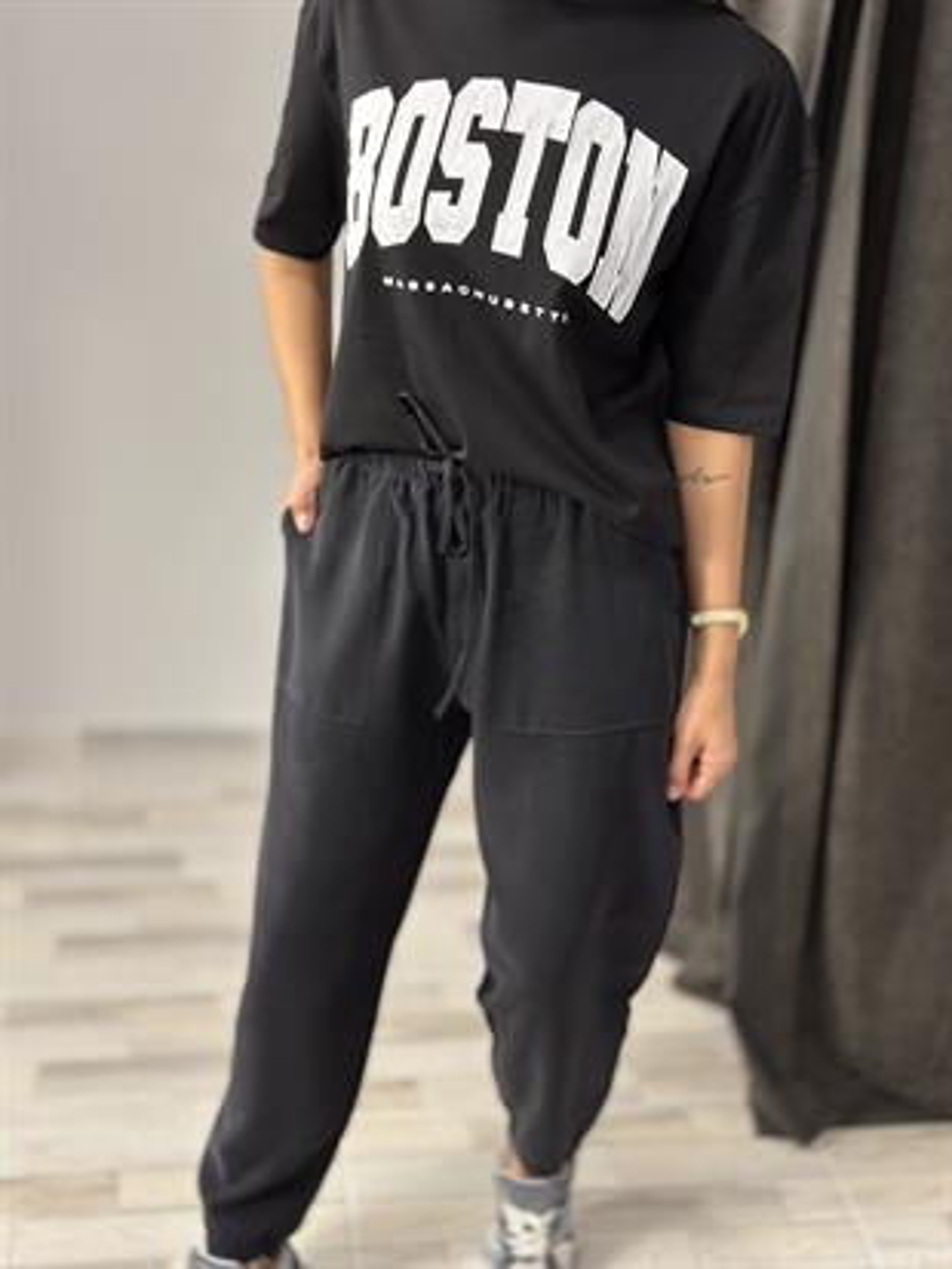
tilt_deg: -22.8
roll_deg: -4.1
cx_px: 476
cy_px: 634
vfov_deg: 39.6
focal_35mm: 48
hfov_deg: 30.3
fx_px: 1759
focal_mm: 6.86
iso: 200
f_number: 1.78
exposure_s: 1/100
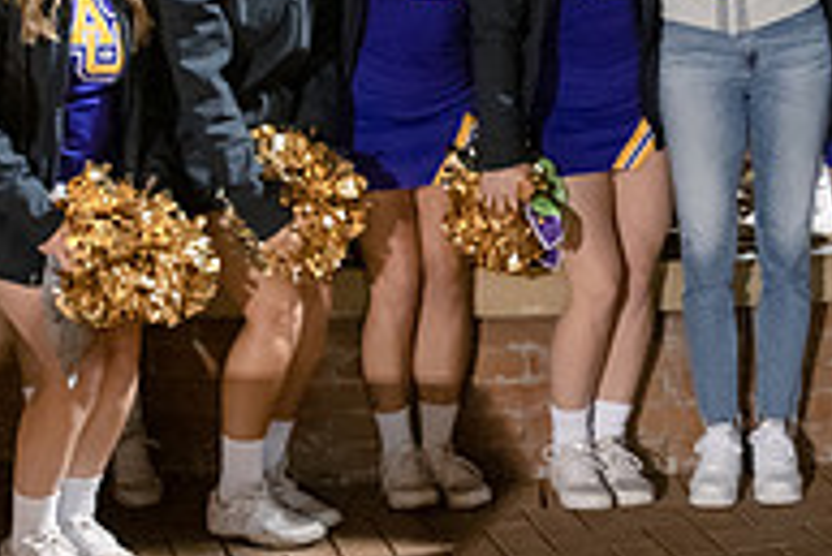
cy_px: 19
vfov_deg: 15.0
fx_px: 2081
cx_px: 582
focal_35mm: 90
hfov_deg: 22.5
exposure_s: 1/80
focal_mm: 30
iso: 4000
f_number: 3.5
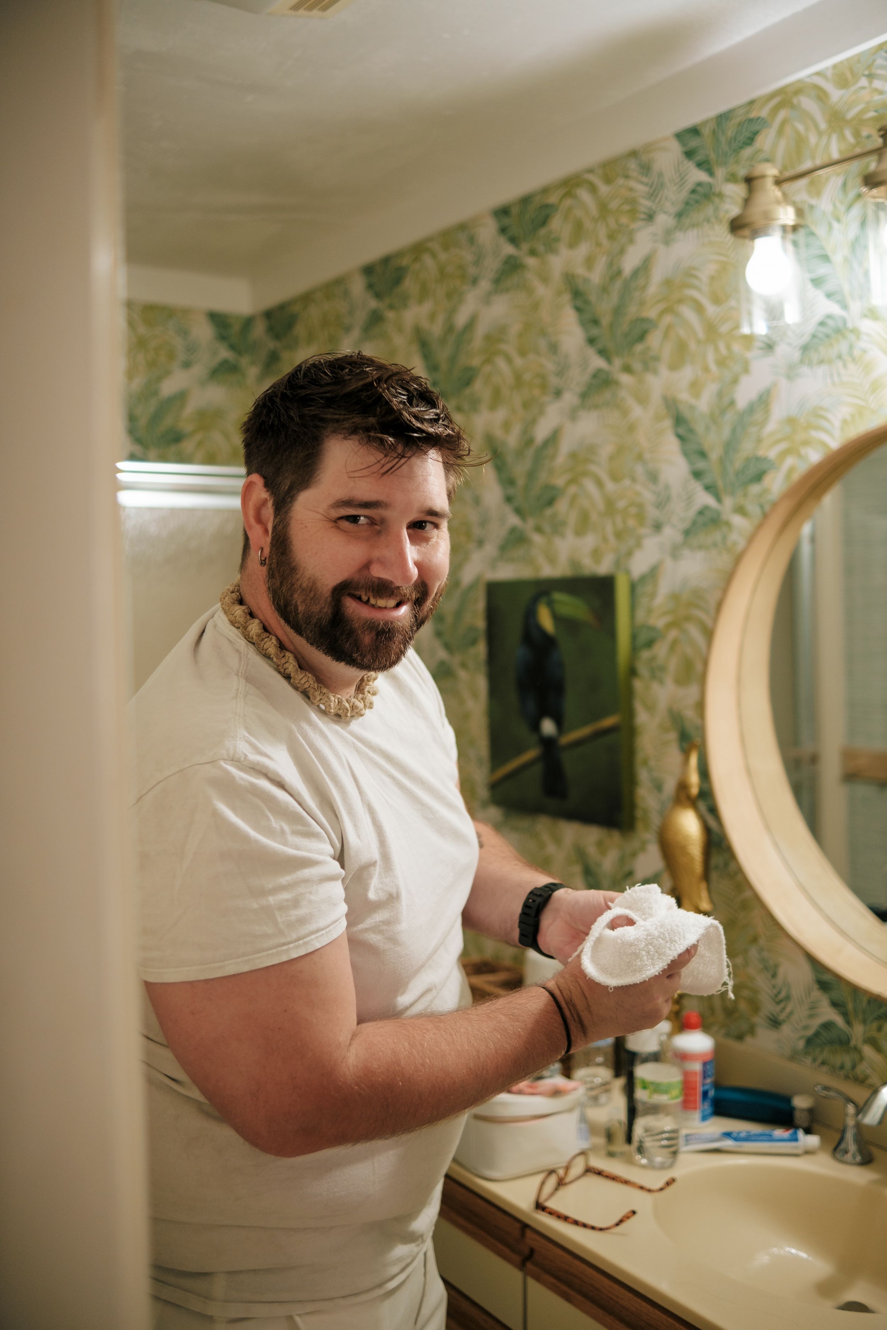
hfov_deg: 37.9
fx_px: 1293
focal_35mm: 35
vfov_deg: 54.4
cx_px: 444
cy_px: 665
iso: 400
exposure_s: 1/30
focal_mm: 23
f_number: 1.6
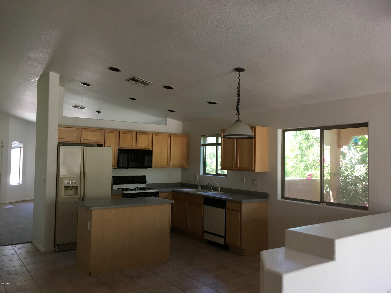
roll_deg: -0.5
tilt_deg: -0.8
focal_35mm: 29
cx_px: 196
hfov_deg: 61.7
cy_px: 146
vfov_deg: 48.2
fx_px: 328
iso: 64
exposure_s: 1/30
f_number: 2.2
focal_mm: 4.15
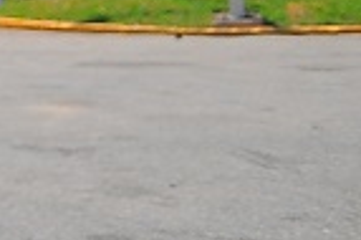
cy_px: -433
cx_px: -745
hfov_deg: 9.4
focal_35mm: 170
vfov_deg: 7.3
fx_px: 1703
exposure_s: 1/3200
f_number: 3.5
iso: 400
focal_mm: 18
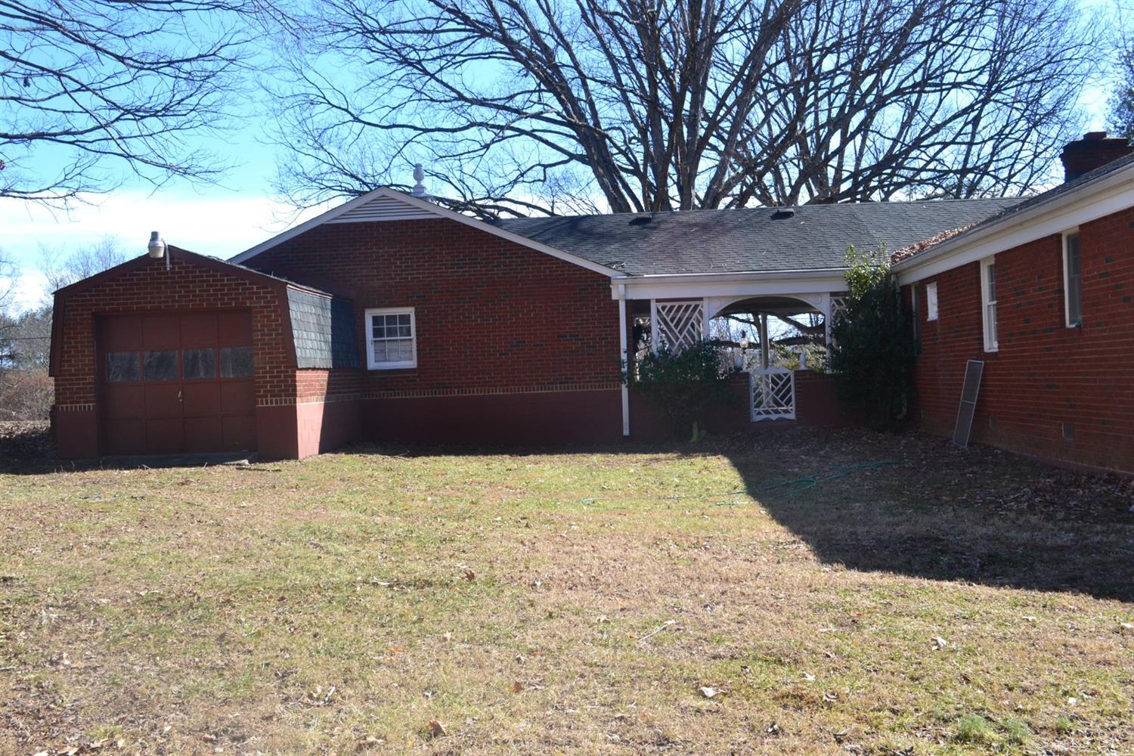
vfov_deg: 34.2
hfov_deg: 49.6
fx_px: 1228
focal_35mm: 39
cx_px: 567
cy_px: 378
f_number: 10
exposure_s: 1/250
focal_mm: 26
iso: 400
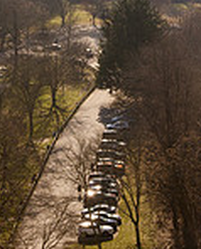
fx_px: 986
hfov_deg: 11.1
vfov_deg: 14.4
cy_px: 97
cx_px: 323
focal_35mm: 133
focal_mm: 24
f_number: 9
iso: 125
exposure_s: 1/320
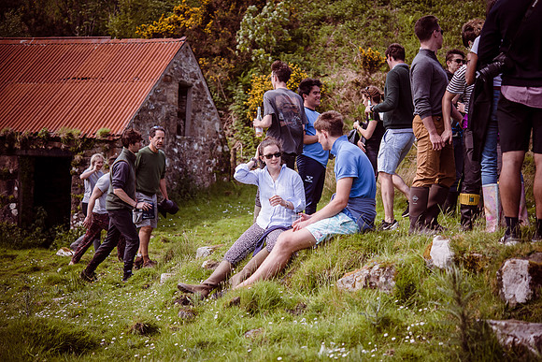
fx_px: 904
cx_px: 271
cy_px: 181
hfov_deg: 33.4
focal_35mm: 60
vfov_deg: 22.6
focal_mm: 60
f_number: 2.8
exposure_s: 1/3200
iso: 250
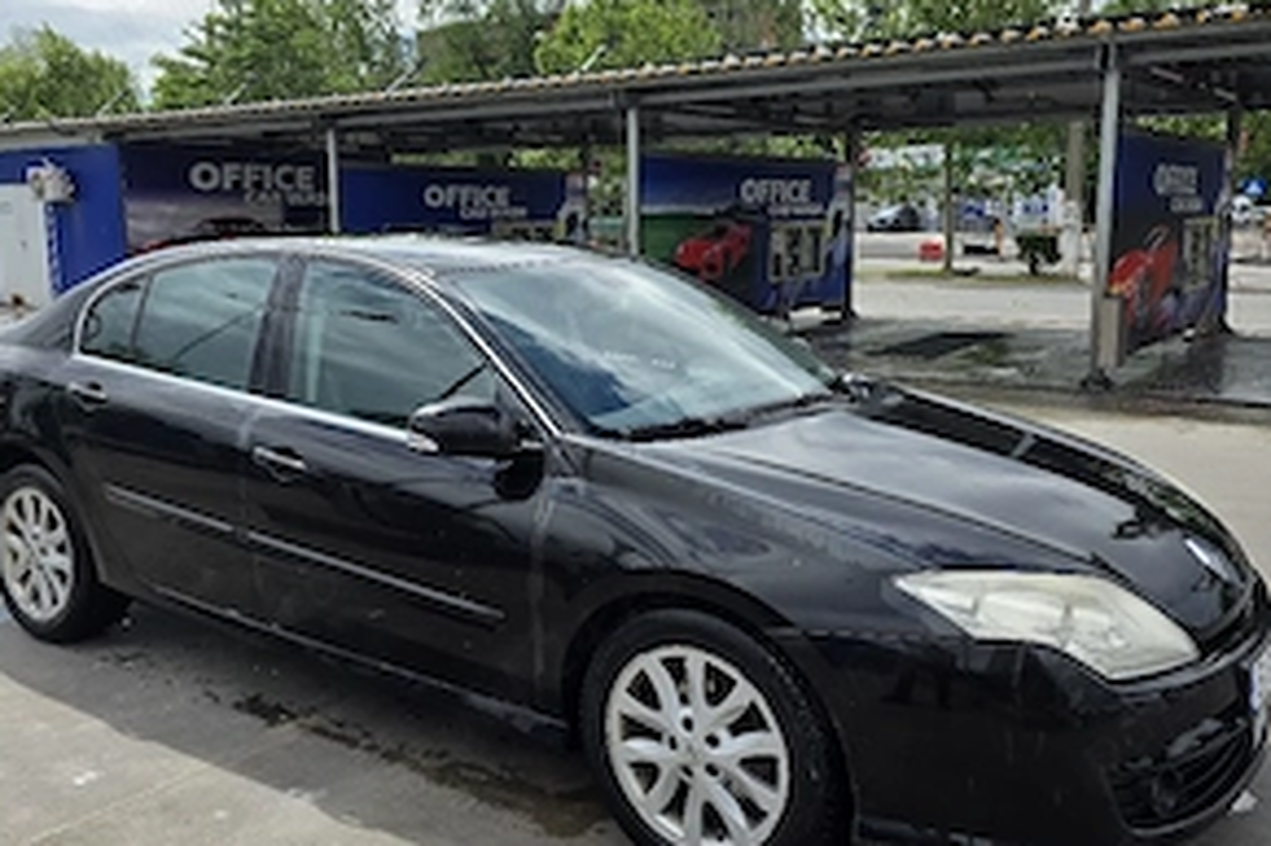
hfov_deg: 57.2
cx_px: 627
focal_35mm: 33
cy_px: 381
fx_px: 1164
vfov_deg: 39.9
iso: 64
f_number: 1.7
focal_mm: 6.3
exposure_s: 1/10000
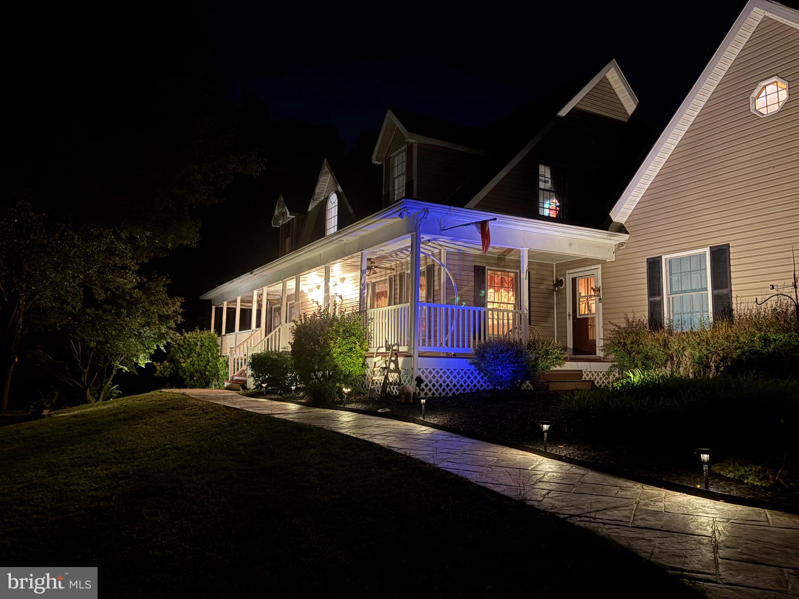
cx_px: 400
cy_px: 300
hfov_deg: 67.3
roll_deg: -0.6
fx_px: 600
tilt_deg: +8.0
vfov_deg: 53.1
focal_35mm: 26
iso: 640
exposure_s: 1/7
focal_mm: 5.96
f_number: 1.6
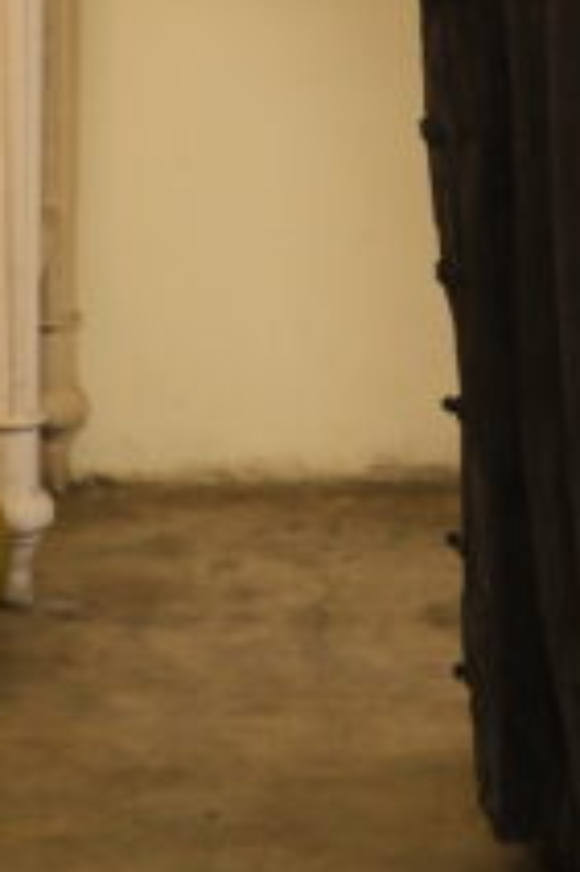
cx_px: 576
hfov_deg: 6.1
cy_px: -461
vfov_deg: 8.9
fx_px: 5446
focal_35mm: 225
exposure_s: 1/250
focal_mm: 35
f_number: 2.2
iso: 1000
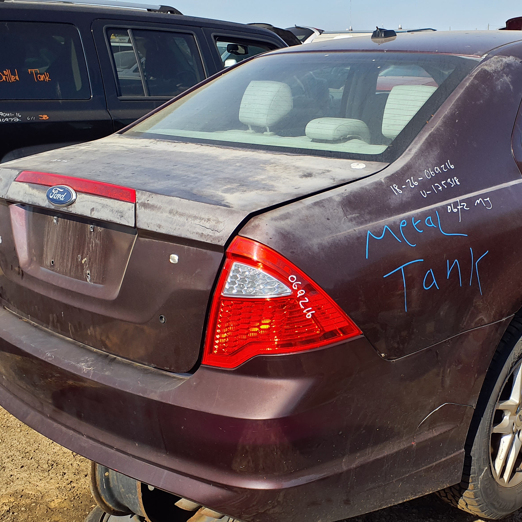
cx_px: 376
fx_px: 717
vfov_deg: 40.0
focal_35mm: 42
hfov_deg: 39.2
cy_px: 255
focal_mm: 3.58
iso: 40
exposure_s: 1/1236
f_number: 1.9
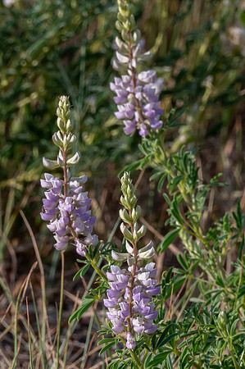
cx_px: 151
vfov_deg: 2.8
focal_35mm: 743
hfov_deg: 1.8
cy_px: 238
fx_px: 7597
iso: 2000
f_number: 25
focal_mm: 370
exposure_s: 1/320
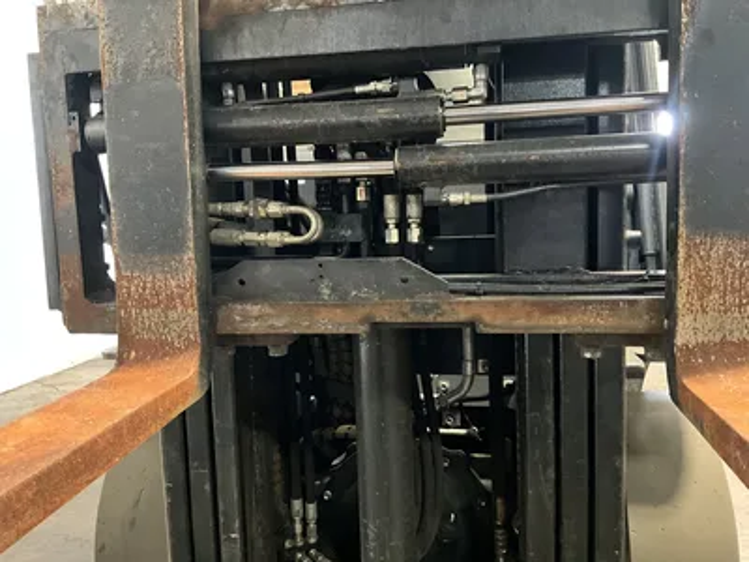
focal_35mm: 29
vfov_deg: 48.2
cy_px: 281
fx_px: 627
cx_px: 374
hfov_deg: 61.7
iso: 640
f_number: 1.8
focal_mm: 3
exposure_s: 1/22
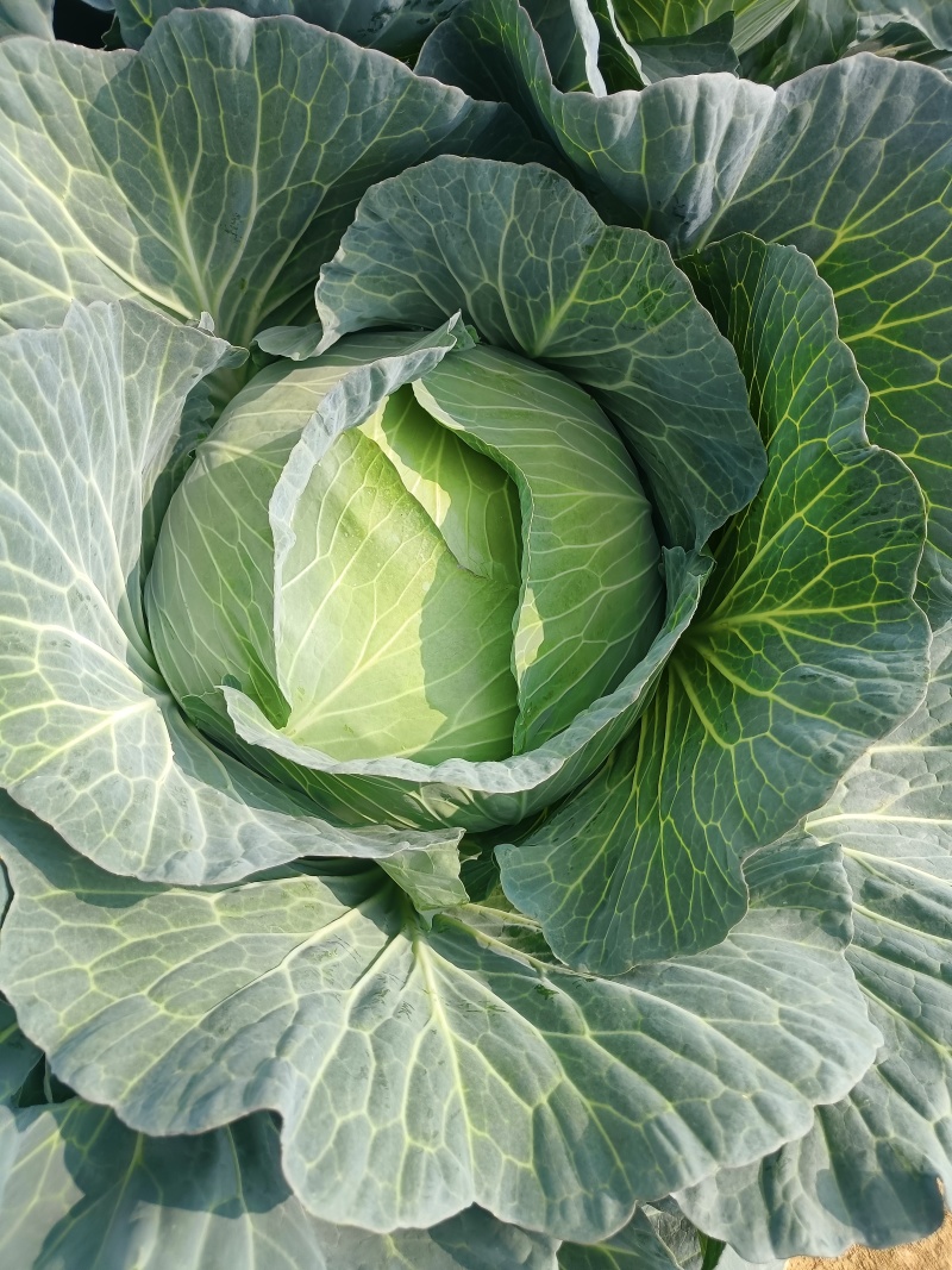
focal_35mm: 26
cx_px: 476
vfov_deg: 67.3
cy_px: 635
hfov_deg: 53.1
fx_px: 954
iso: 213
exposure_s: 1/900
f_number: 1.8
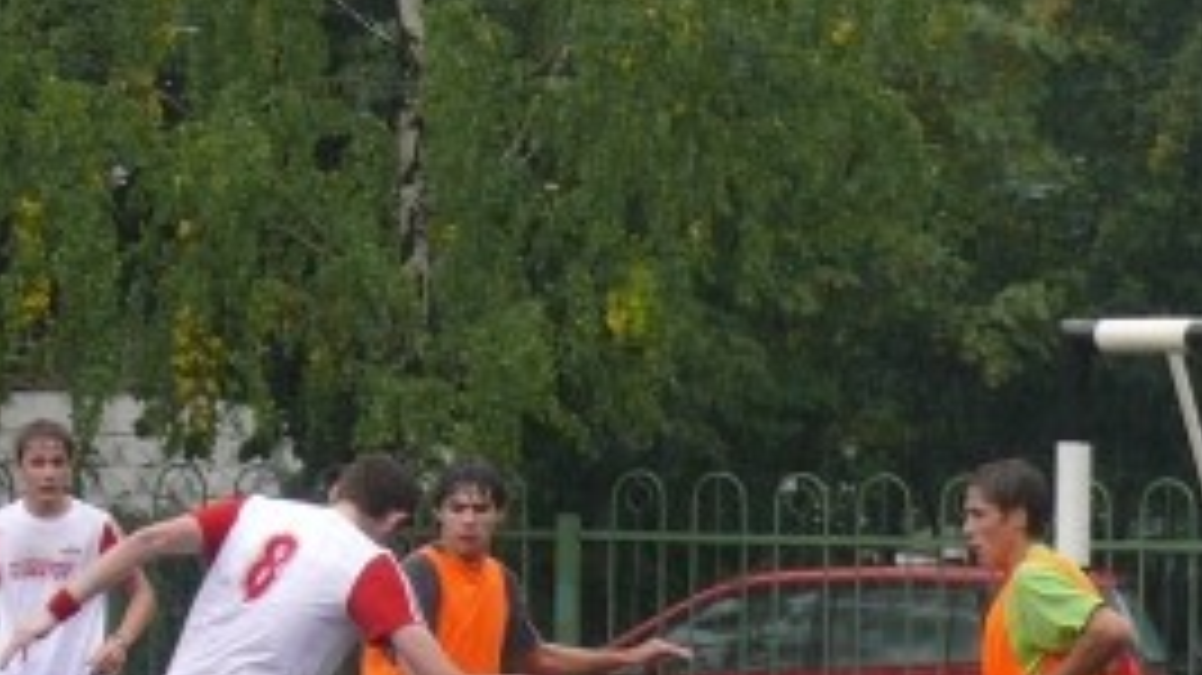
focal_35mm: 233
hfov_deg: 9.2
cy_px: 486
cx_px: 824
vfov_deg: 5.2
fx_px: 7424
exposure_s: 1/200
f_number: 4
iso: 100
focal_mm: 13.3
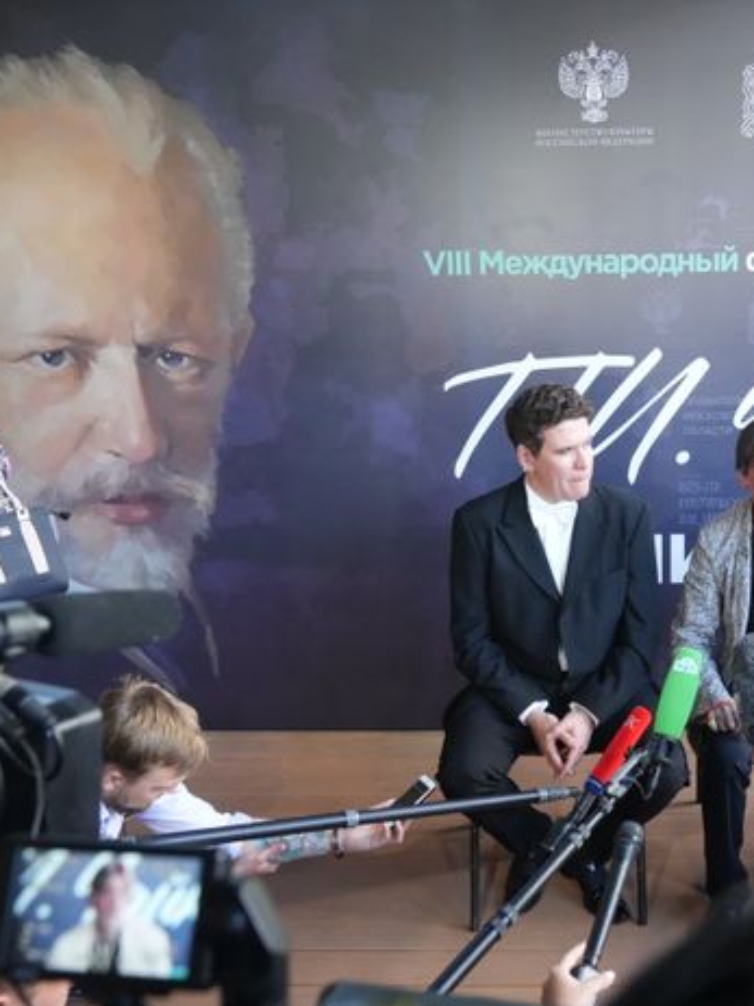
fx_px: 1220
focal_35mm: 42
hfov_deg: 33.6
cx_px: 570
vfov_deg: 44.8
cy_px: 502
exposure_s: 1/200
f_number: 5.6
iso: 5000
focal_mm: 29
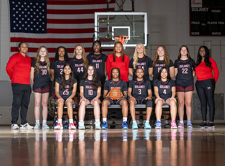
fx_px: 551
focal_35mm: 85
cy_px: 82
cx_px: 122
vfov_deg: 17.1
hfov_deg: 23.1
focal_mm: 70
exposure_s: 1/125
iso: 80
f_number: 5.6
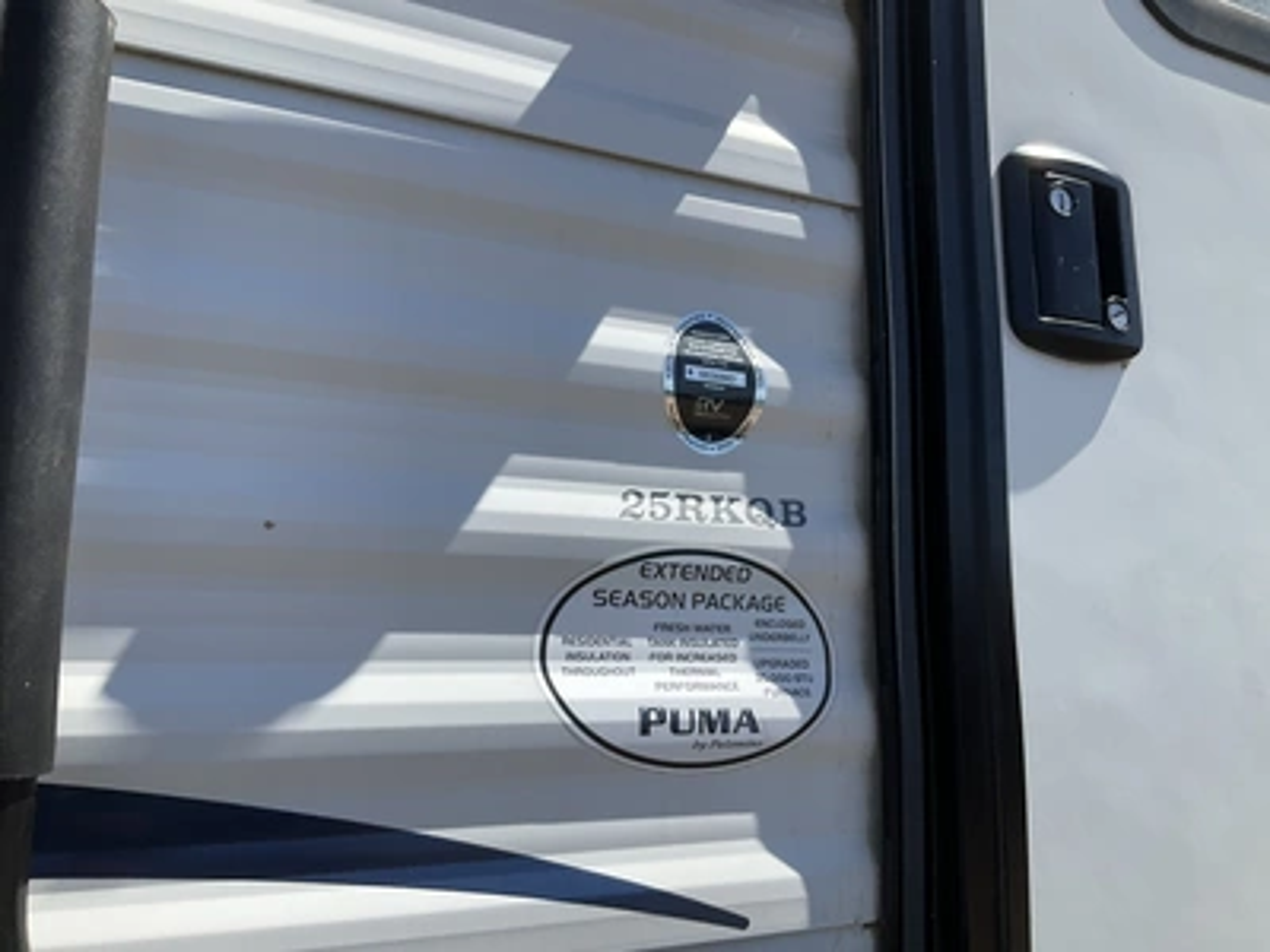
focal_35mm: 29
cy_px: 476
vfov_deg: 48.2
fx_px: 1064
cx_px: 635
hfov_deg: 61.7
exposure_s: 1/1675
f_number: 1.8
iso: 25
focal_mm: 3
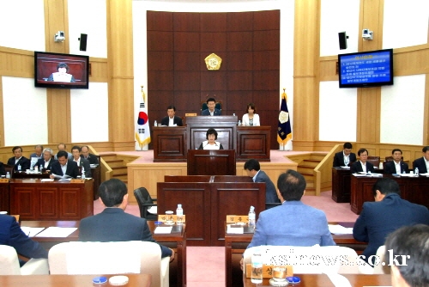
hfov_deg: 49.5
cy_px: 144
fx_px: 465
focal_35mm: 39
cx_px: 214
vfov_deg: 34.3
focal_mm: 26
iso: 800
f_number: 5
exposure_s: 1/60
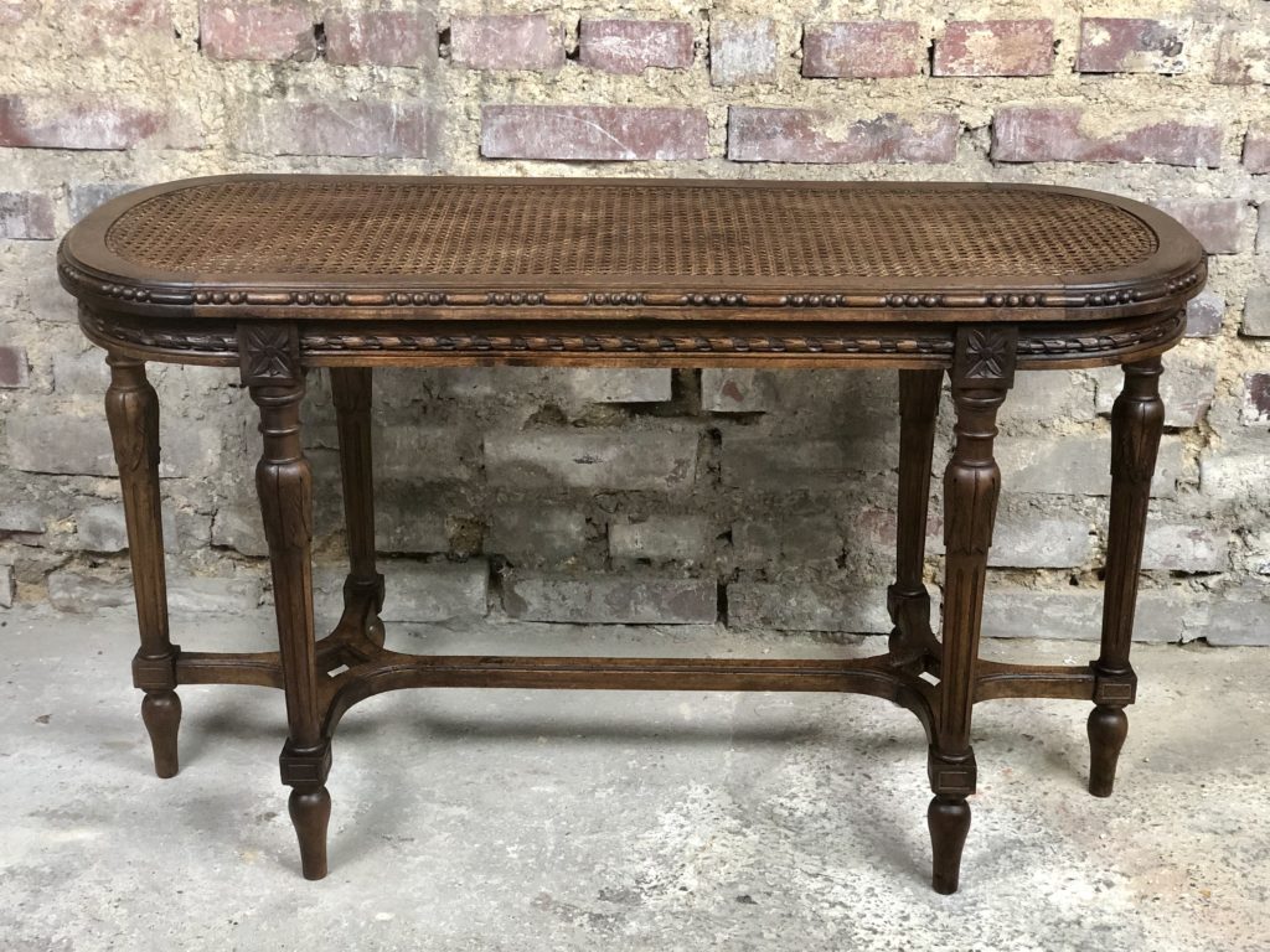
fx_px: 1908
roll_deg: +0.6
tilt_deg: -21.7
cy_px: 476
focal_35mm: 52
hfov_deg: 36.8
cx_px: 635
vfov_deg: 28.0
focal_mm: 6
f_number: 2.4
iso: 160
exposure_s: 1/33
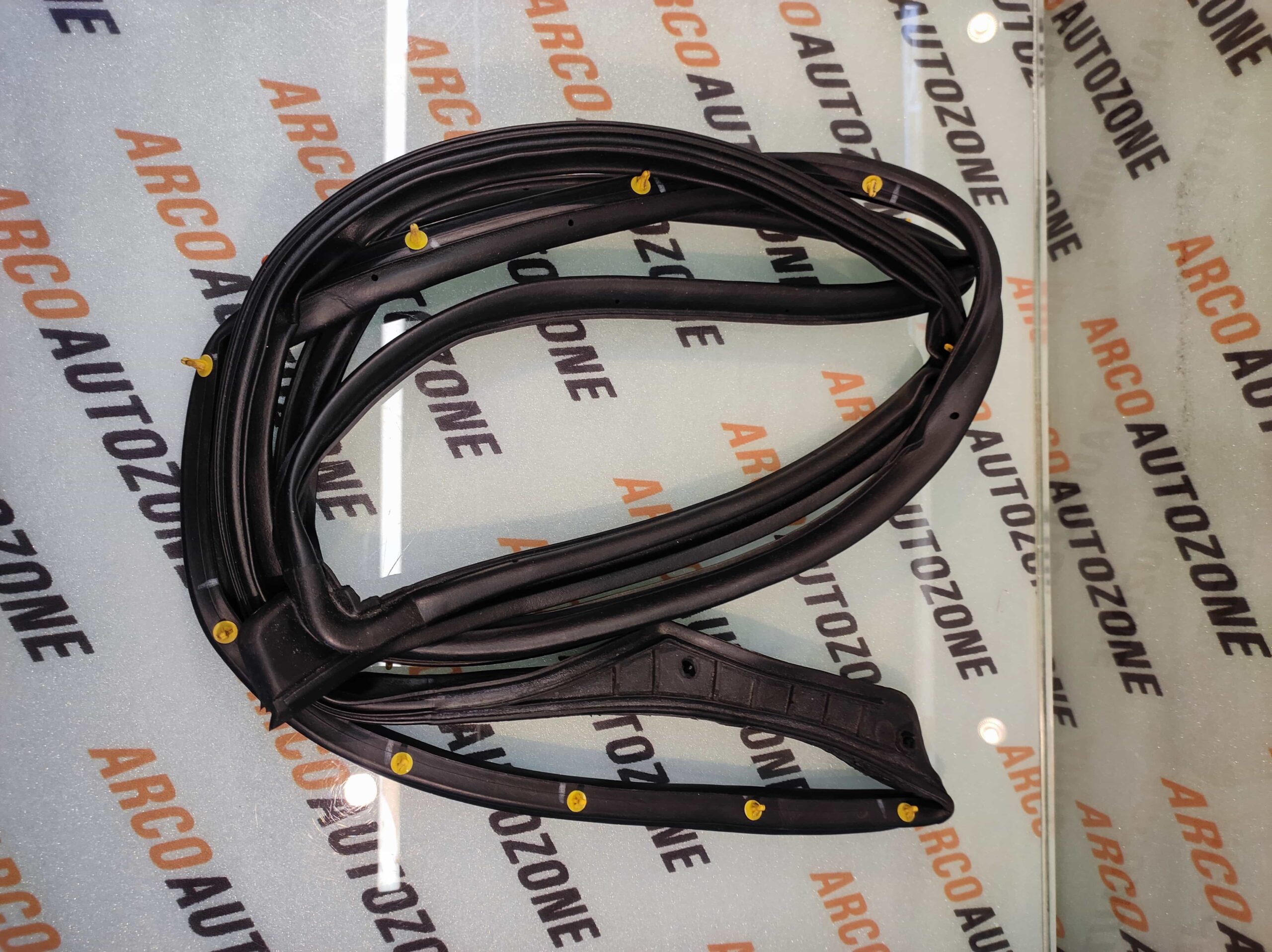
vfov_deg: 74.7
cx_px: 636
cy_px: 476
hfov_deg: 91.1
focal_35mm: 17
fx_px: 624
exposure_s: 1/50
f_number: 1.79
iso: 212
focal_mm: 4.74
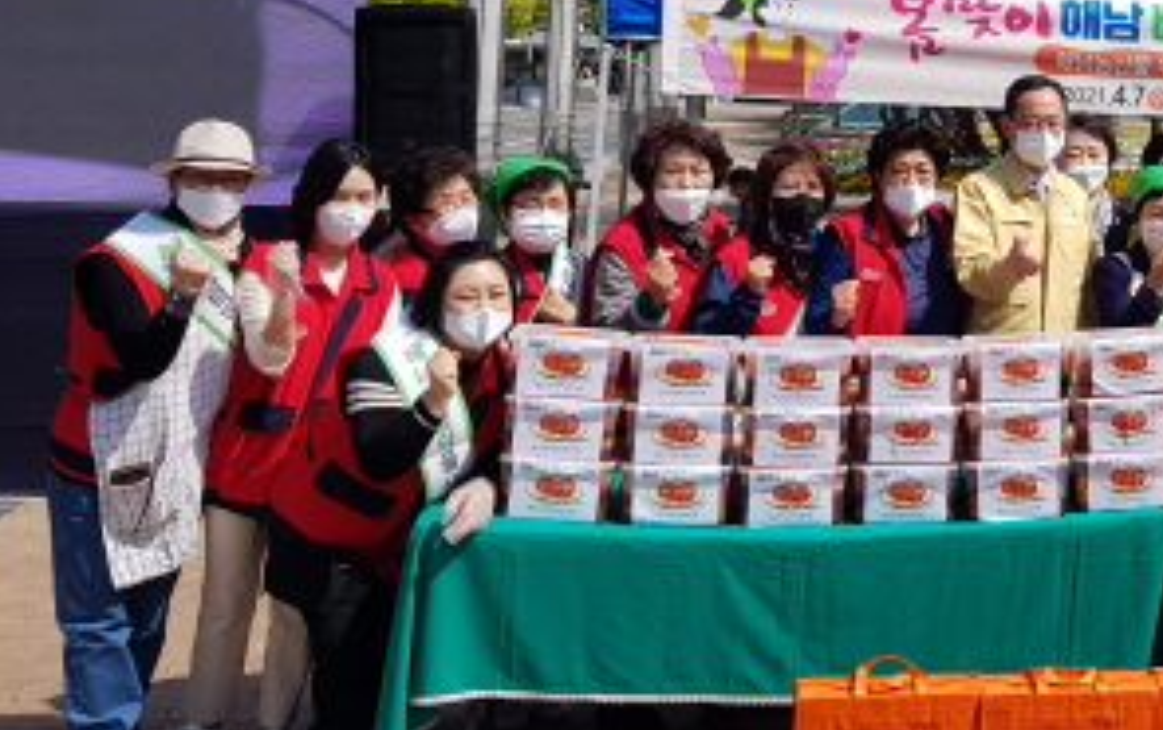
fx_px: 1777
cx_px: 1112
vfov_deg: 22.7
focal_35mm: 56
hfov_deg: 33.7
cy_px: 83
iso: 40
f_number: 1.7
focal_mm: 4.3
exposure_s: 1/2416
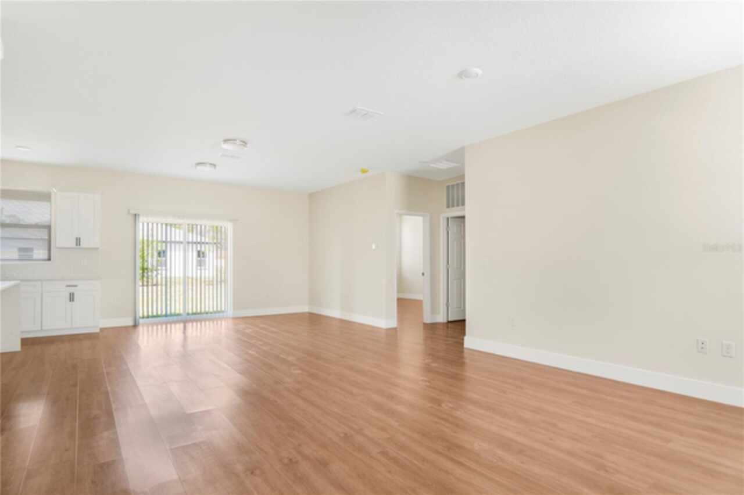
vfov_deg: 67.3
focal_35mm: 18
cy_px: 248
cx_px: 372
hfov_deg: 90.0
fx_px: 372
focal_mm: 12
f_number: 2.2
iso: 100
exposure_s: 1/50
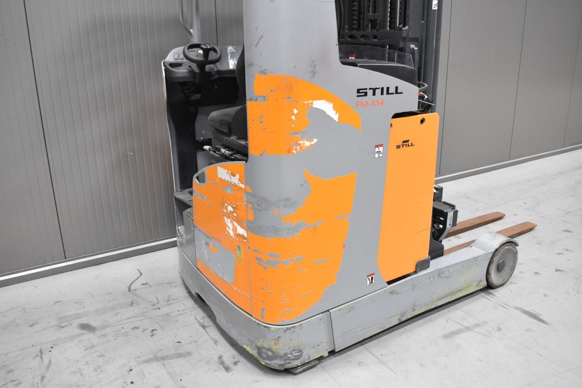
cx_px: 291
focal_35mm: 30
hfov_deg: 61.9
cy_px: 194
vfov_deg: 43.6
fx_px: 485
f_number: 4.5
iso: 1600
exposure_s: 1/40
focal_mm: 20
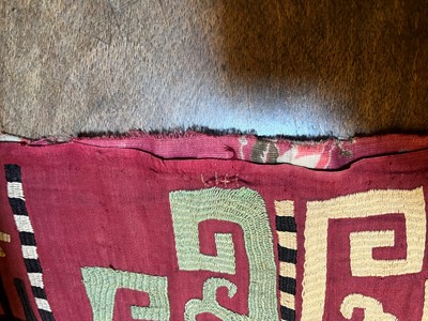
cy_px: 160
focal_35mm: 26
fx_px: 321
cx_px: 214
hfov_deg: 67.3
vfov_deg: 53.1
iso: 160
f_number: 1.6
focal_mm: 5.1
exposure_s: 1/50
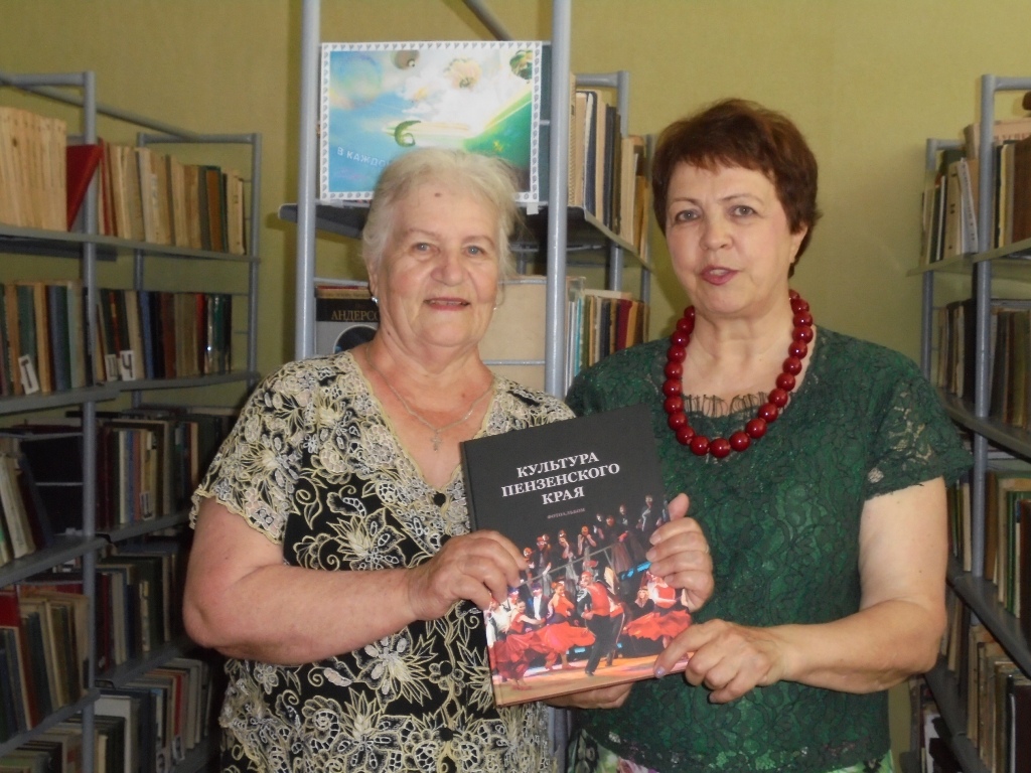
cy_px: 386
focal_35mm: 49
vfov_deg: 29.7
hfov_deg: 38.9
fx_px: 1459
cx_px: 516
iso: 400
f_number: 4.8
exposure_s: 1/60
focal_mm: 8.9
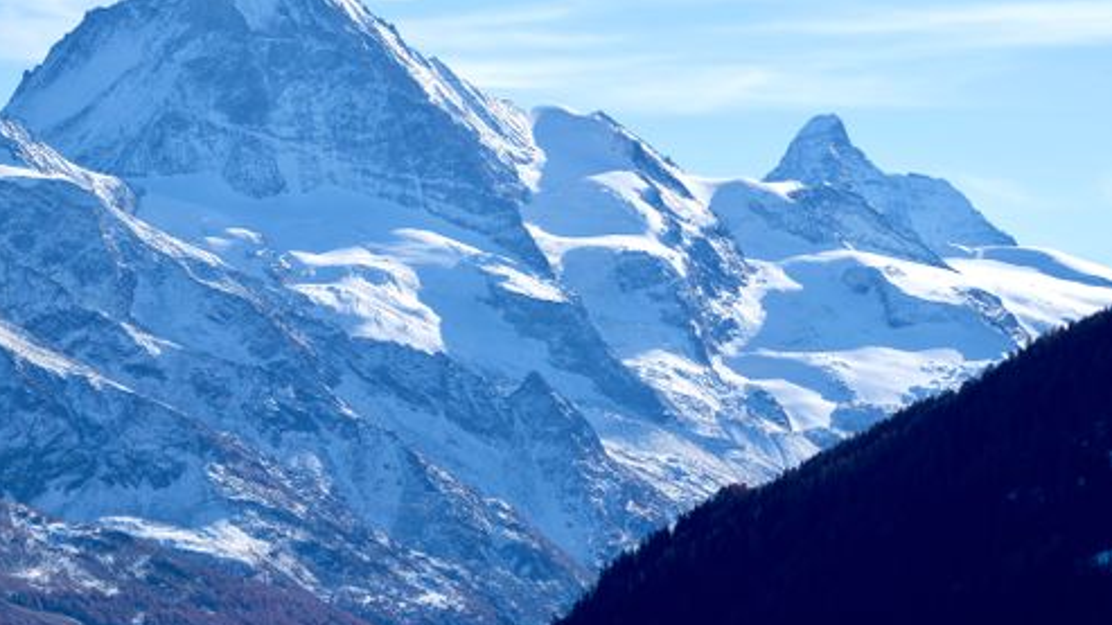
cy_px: 269
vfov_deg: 4.6
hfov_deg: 8.2
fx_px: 7782
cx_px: 595
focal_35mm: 264
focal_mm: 137.7
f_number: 5.6
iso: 200
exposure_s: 1/800
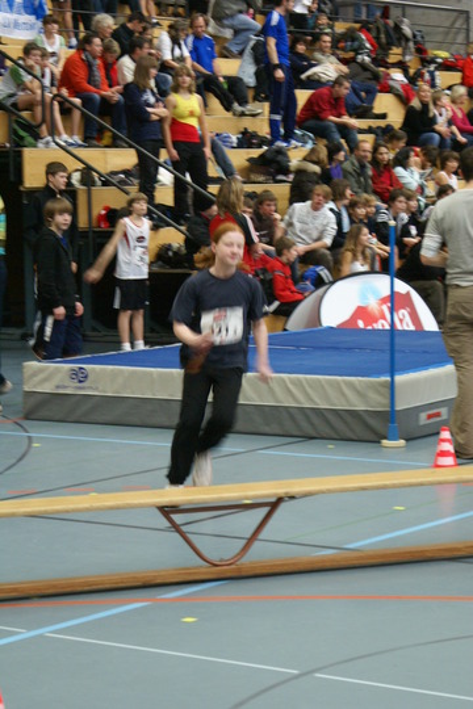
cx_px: 236
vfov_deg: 19.5
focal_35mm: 105
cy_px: 354
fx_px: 2069
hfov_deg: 13.0
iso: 800
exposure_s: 1/25
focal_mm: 70
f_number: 5.6
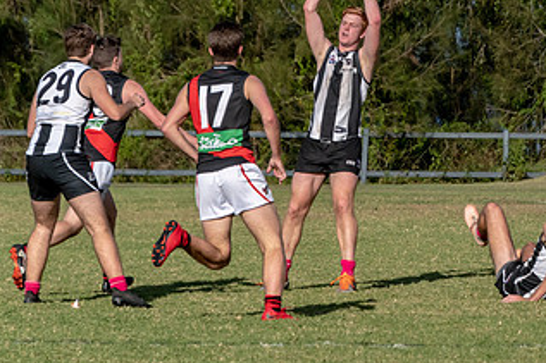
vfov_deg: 3.2
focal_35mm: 435
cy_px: 168
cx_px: 484
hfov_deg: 4.7
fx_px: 6594
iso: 800
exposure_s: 1/5000
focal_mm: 155
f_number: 6.3
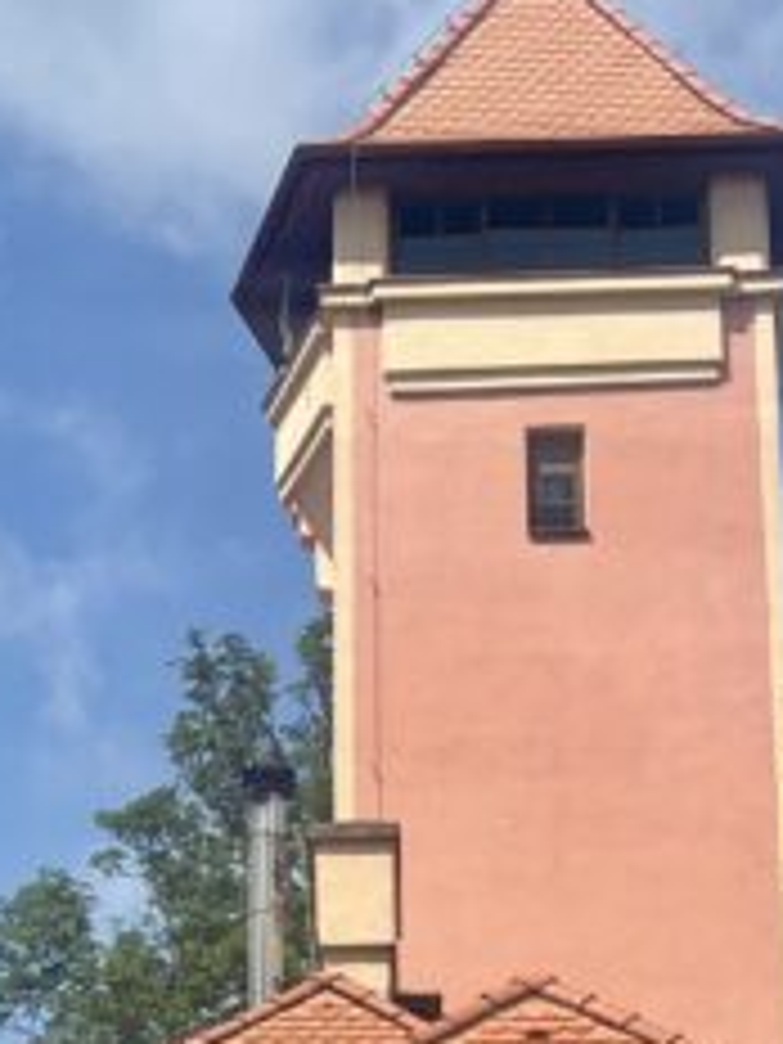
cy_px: 927
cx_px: 194
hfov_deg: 12.8
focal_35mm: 115
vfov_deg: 16.9
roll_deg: -1.4
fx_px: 3468
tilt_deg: +22.0
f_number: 1.5
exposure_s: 1/6579
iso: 50
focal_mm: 5.7
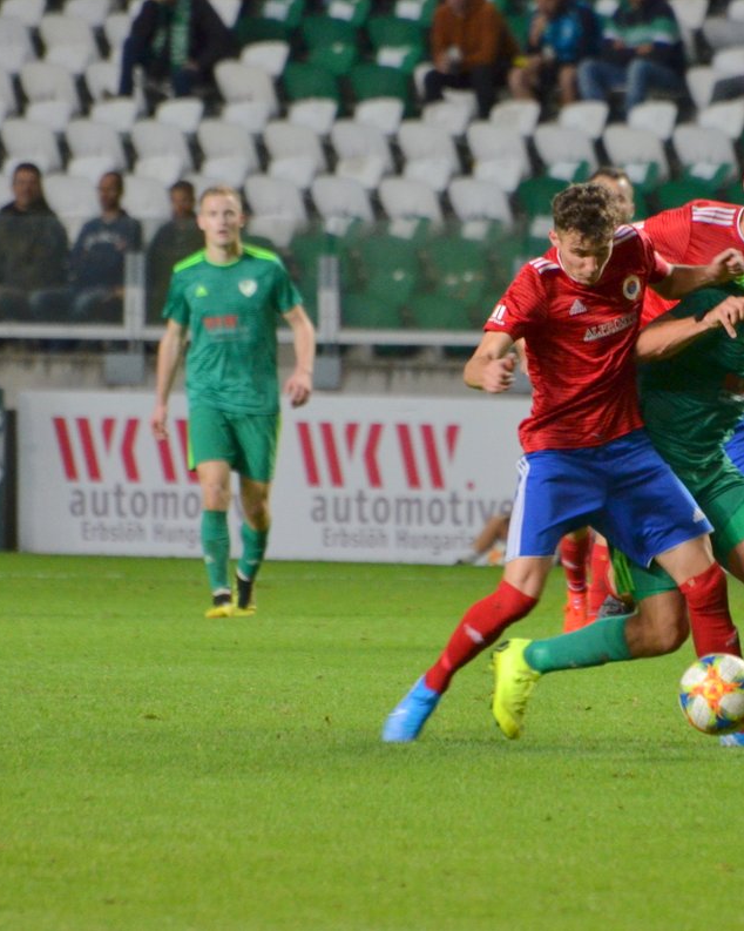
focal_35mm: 638
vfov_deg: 3.0
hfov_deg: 2.4
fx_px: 17567
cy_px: 466
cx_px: 623
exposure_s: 1/250
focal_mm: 300
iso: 1600
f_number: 5.6
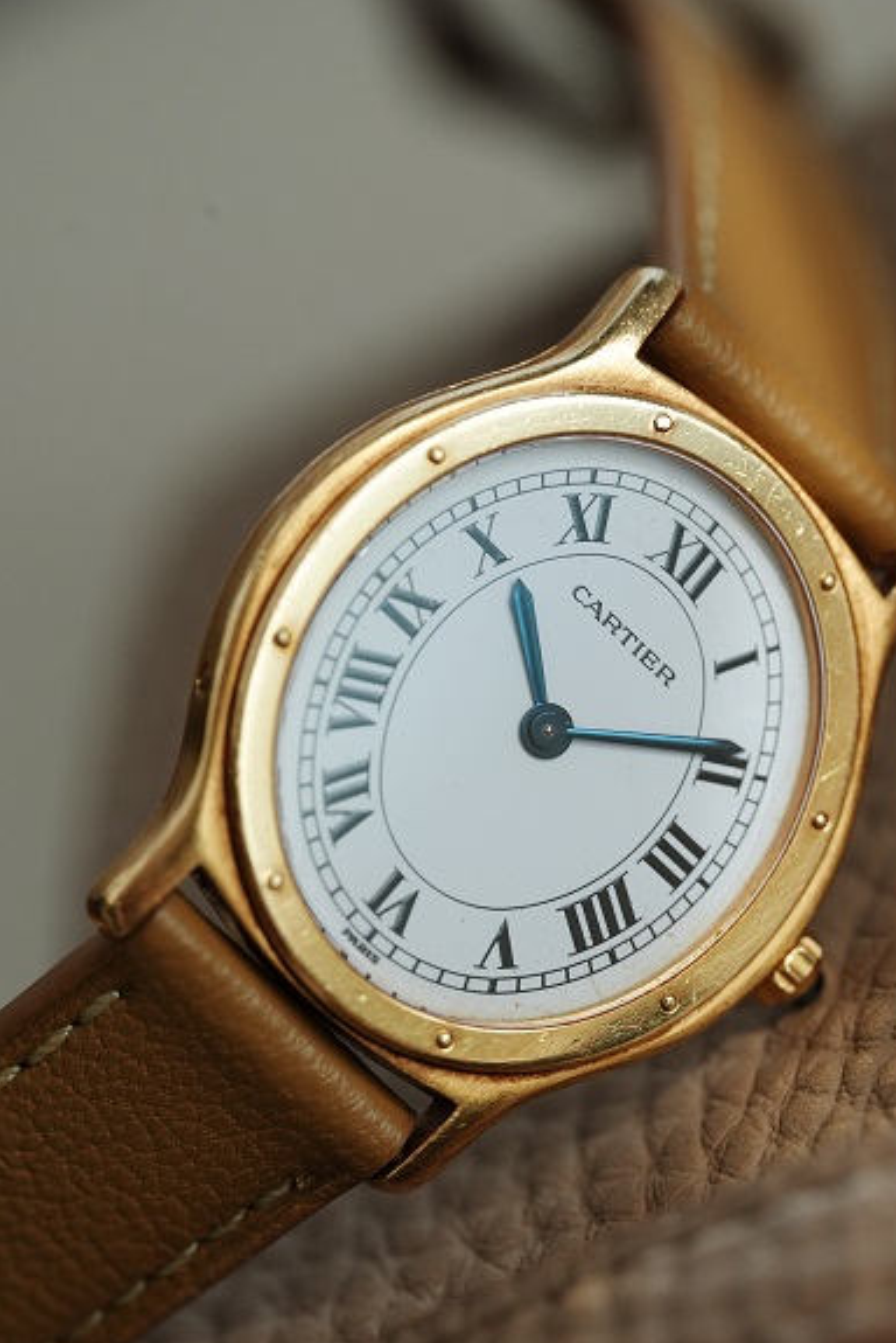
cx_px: 506
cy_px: 732
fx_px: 4773
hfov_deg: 10.7
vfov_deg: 16.0
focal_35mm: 128
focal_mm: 105
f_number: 5.6
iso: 1600
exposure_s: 1/250
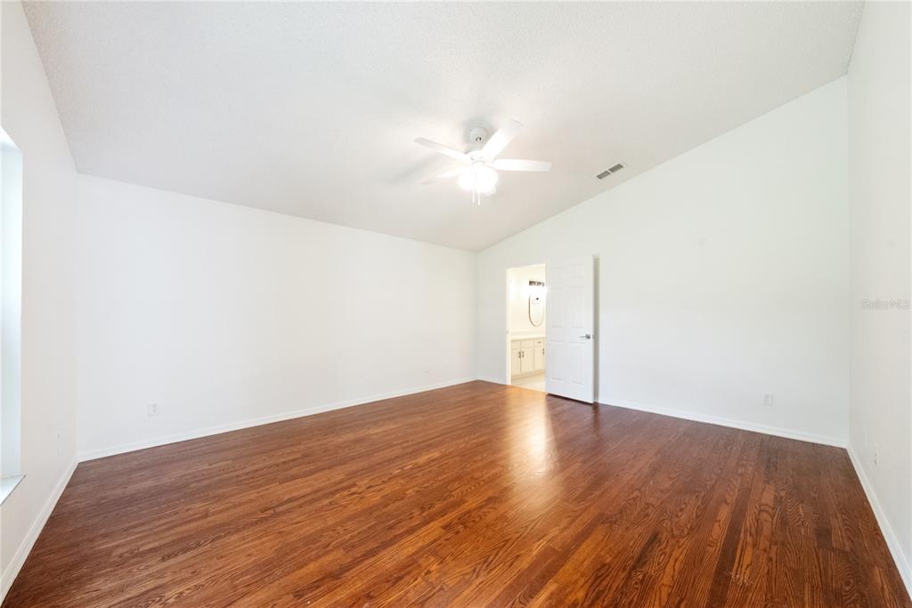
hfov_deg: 112.6
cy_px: 304
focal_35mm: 12
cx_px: 456
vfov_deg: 90.0
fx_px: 304
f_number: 9
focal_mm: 12
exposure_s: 1/30
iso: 6400
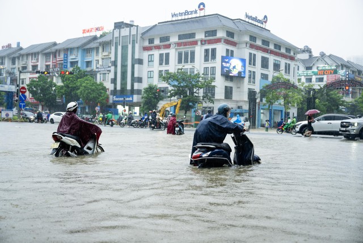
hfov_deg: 46.4
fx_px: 424
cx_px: 182
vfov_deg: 31.9
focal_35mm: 42
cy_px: 122
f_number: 3.2
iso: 800
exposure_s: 1/250
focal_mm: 42
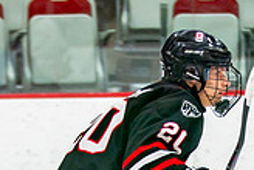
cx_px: 102
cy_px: 283
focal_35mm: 757
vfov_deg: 1.8
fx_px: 5351
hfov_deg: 2.7
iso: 500
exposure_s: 1/640
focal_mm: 105
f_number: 2.8
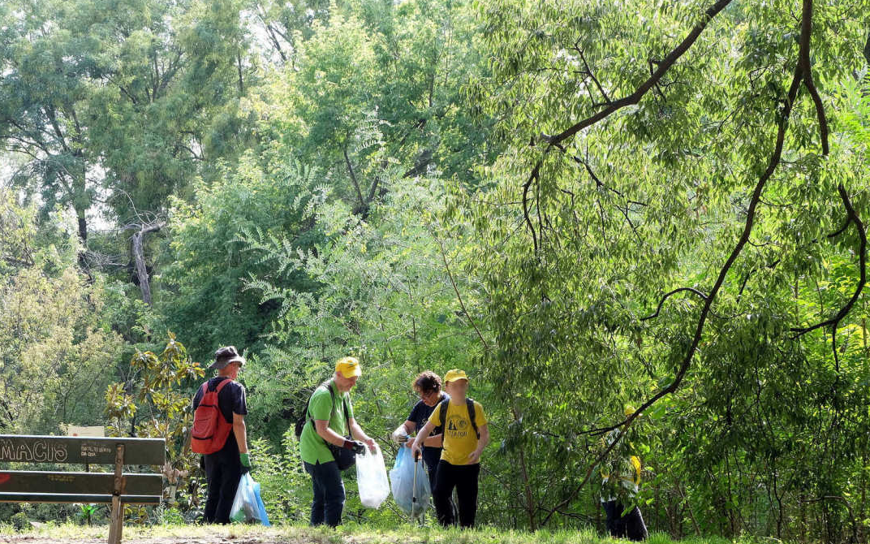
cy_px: 283
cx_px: 436
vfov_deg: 16.9
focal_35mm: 77
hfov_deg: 26.8
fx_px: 1826
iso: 800
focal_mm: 50
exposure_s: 1/180
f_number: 8
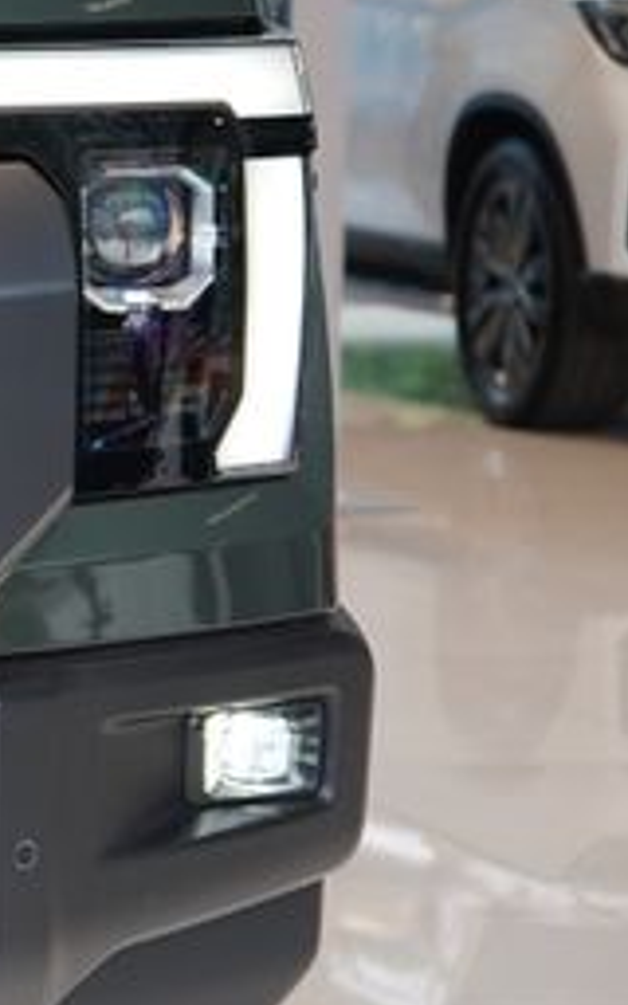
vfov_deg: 12.0
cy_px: 410
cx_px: -1087
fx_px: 4792
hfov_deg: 6.9
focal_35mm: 175
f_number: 4.5
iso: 800
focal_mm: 43
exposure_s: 1/160
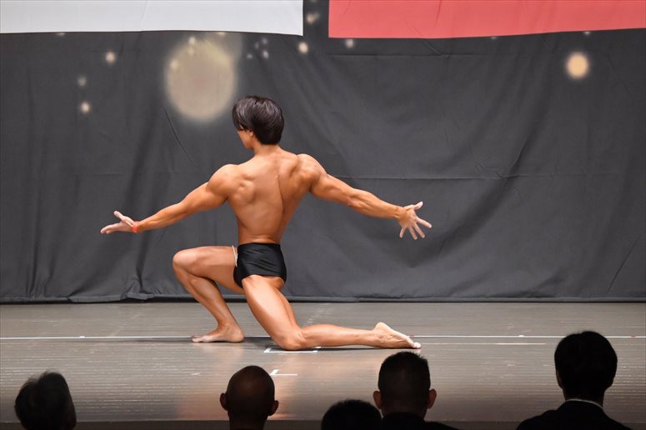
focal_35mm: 225
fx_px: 4036
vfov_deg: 6.1
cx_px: 323
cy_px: 215
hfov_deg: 9.2
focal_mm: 150
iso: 8000
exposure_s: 1/400
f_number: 5.6
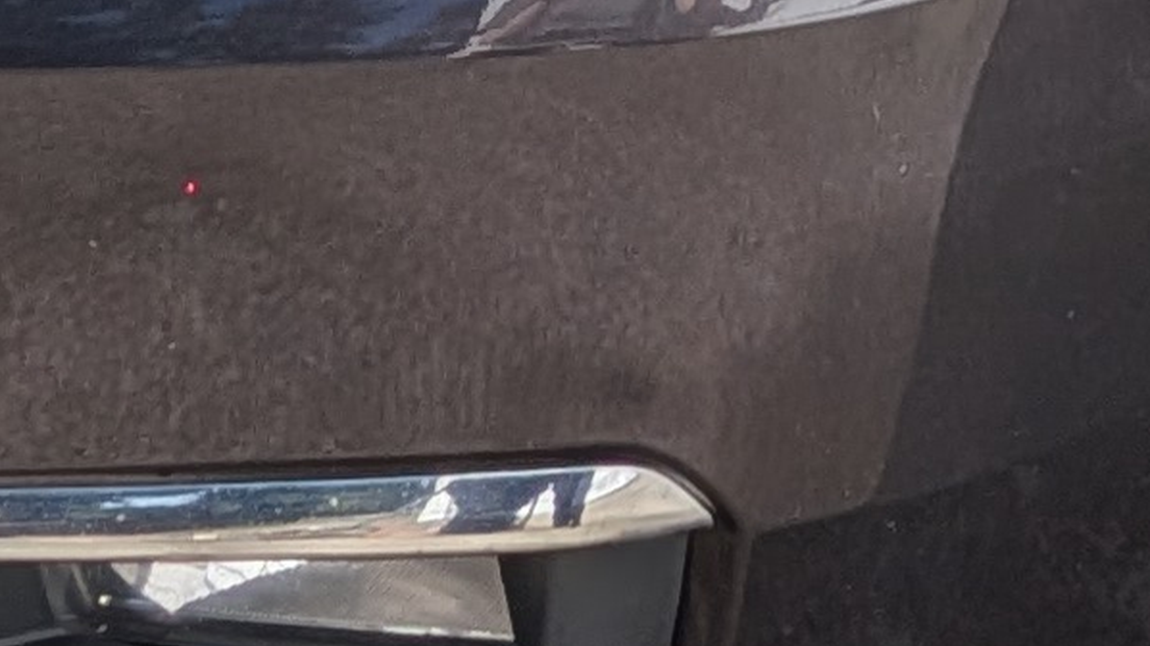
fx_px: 5335
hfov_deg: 12.2
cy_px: -1611
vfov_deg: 6.1
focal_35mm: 175
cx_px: 994
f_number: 1.7
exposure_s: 1/1312
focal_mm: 4.53
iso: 26
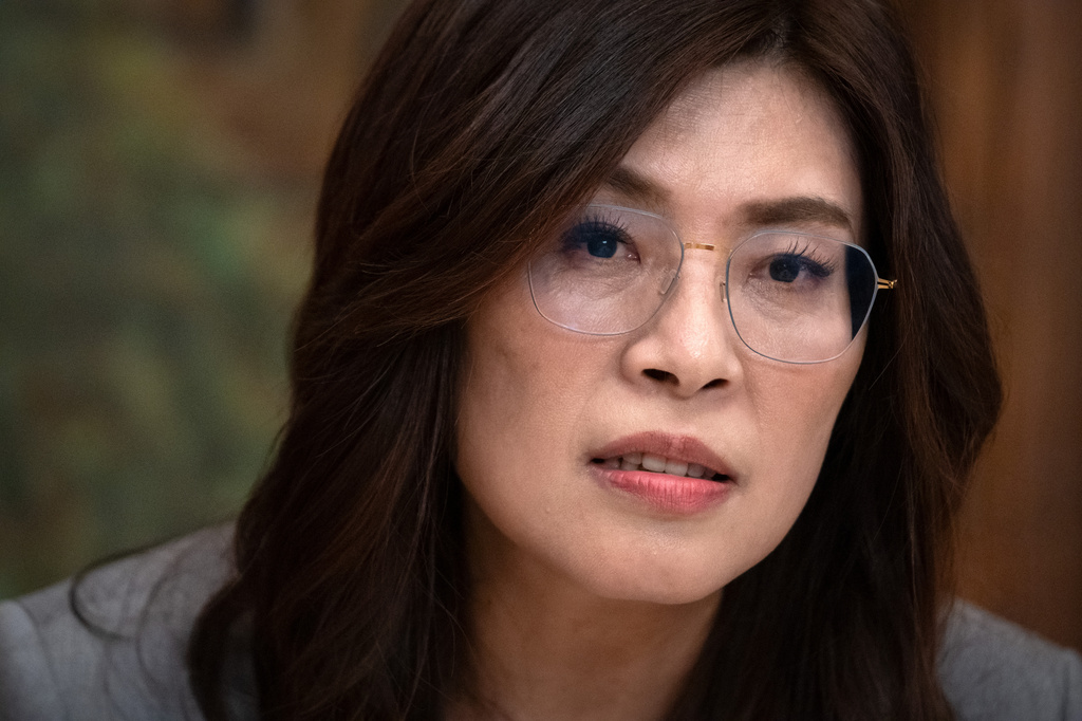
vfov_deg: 4.6
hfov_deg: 6.9
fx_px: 9013
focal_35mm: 300
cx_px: 541
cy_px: 360
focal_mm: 200
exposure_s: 1/250
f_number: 2.8
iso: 6400
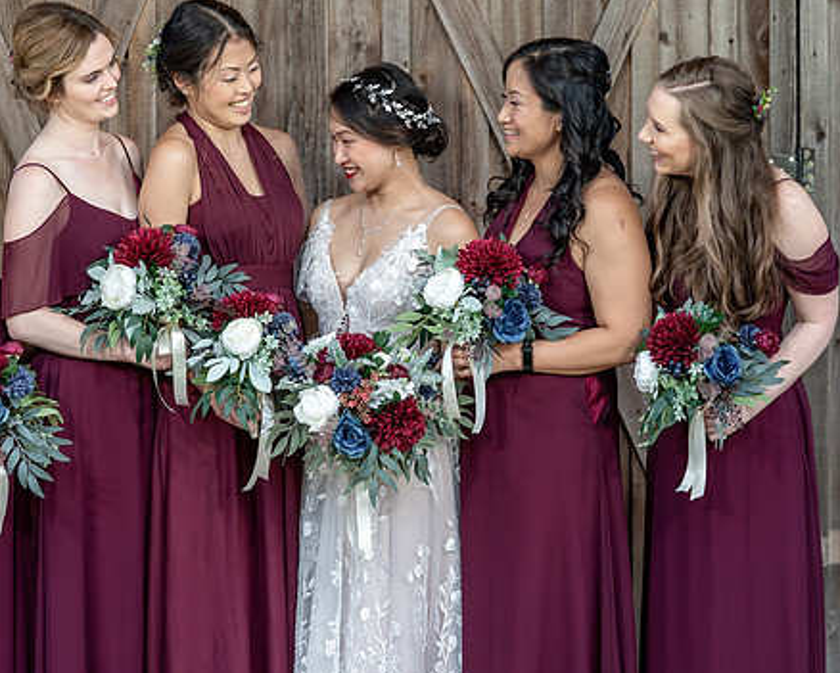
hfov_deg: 15.2
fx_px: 3135
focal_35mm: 126
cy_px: 319
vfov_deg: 12.3
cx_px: 290
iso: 250
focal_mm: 98
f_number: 4
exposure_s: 1/200
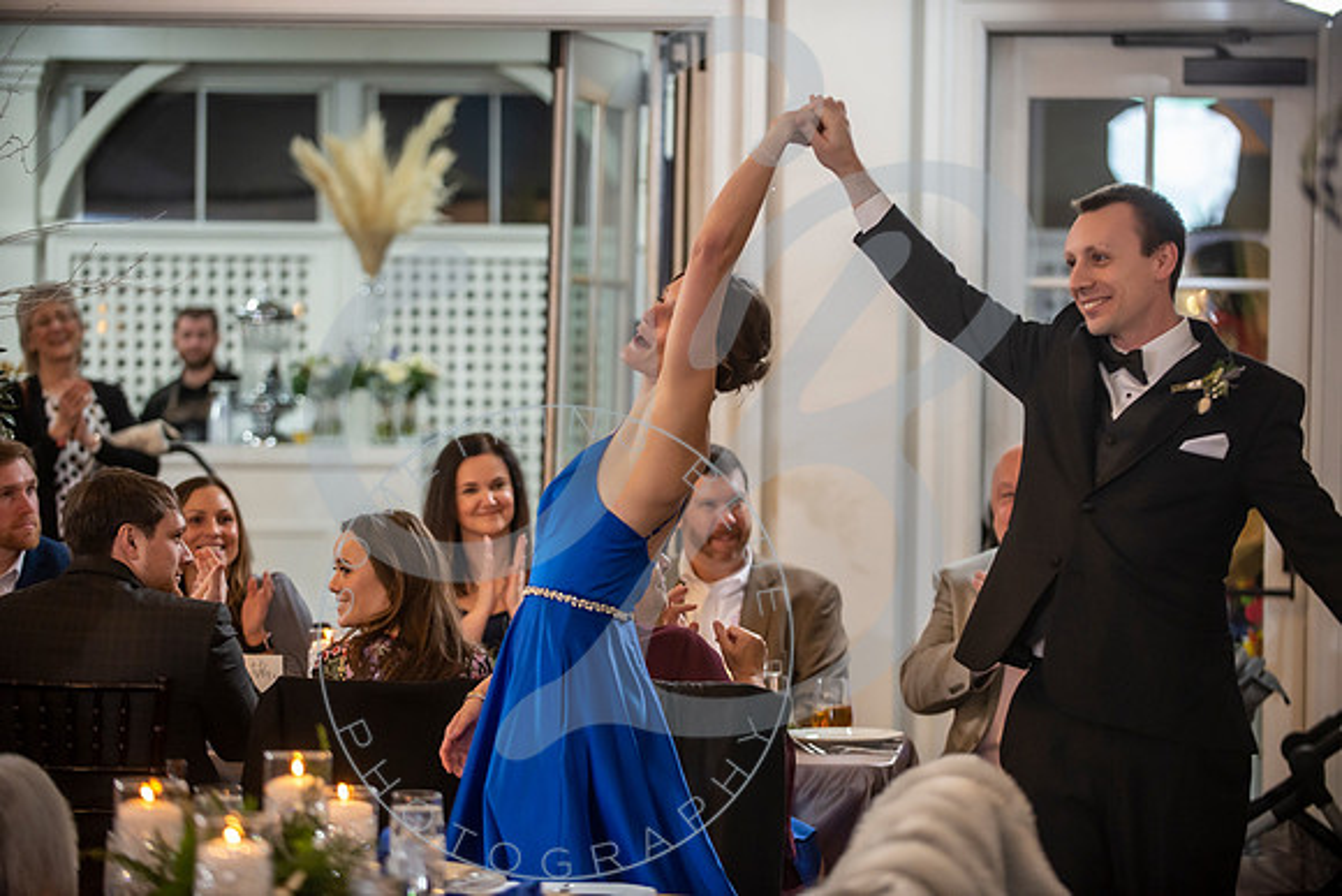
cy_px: 448
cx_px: 671
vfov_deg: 11.0
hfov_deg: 16.4
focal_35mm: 125
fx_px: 4661
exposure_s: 1/200
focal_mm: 125
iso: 2000
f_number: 2.8
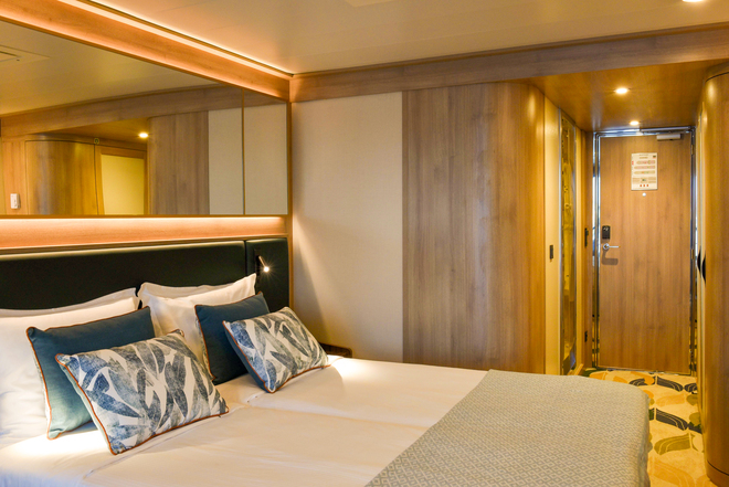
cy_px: 244
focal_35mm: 32
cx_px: 364
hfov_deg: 58.7
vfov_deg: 41.2
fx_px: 648
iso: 1000
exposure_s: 1/10
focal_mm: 32
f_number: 14
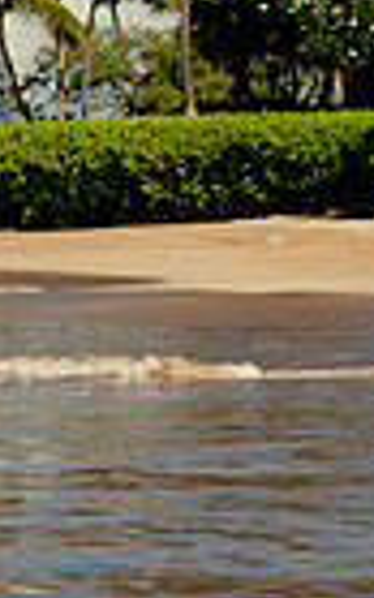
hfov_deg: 7.2
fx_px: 2916
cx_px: -275
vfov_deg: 11.7
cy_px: 295
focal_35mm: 179
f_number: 5
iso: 200
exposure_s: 1/2500
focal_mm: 28
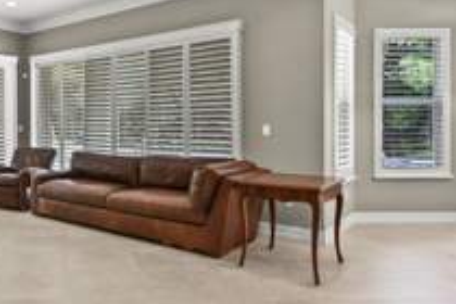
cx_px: 54
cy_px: 131
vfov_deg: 41.0
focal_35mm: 32
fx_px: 405
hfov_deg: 52.4
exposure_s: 1/25
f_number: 9
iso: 1250
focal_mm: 14
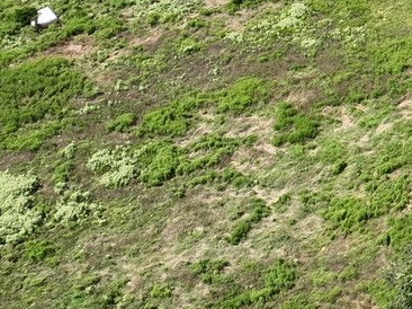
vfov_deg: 10.9
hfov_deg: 12.8
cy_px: -142
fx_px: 1558
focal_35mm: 131
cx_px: 872
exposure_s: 1/1250
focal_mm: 12.29
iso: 100
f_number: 2.8
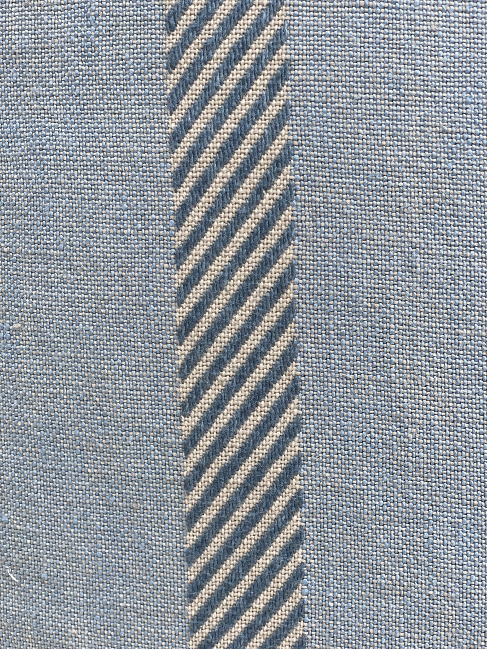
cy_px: 324
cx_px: 244
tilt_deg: -26.1
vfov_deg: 36.8
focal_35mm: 52
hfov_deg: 28.0
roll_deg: -3.2
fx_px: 975
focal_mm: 6
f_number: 2
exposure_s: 1/122
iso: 20
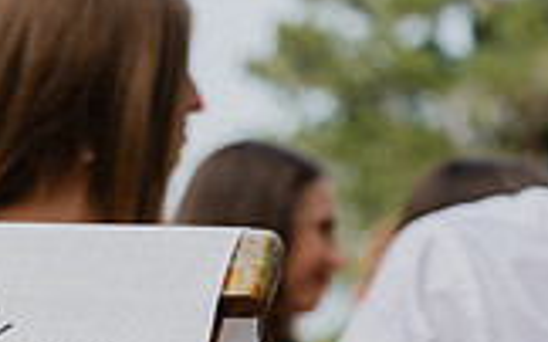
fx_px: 3656
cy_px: 642
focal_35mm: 245
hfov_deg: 8.4
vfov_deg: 5.3
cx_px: -284
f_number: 3.5
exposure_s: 1/500
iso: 64
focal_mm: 67
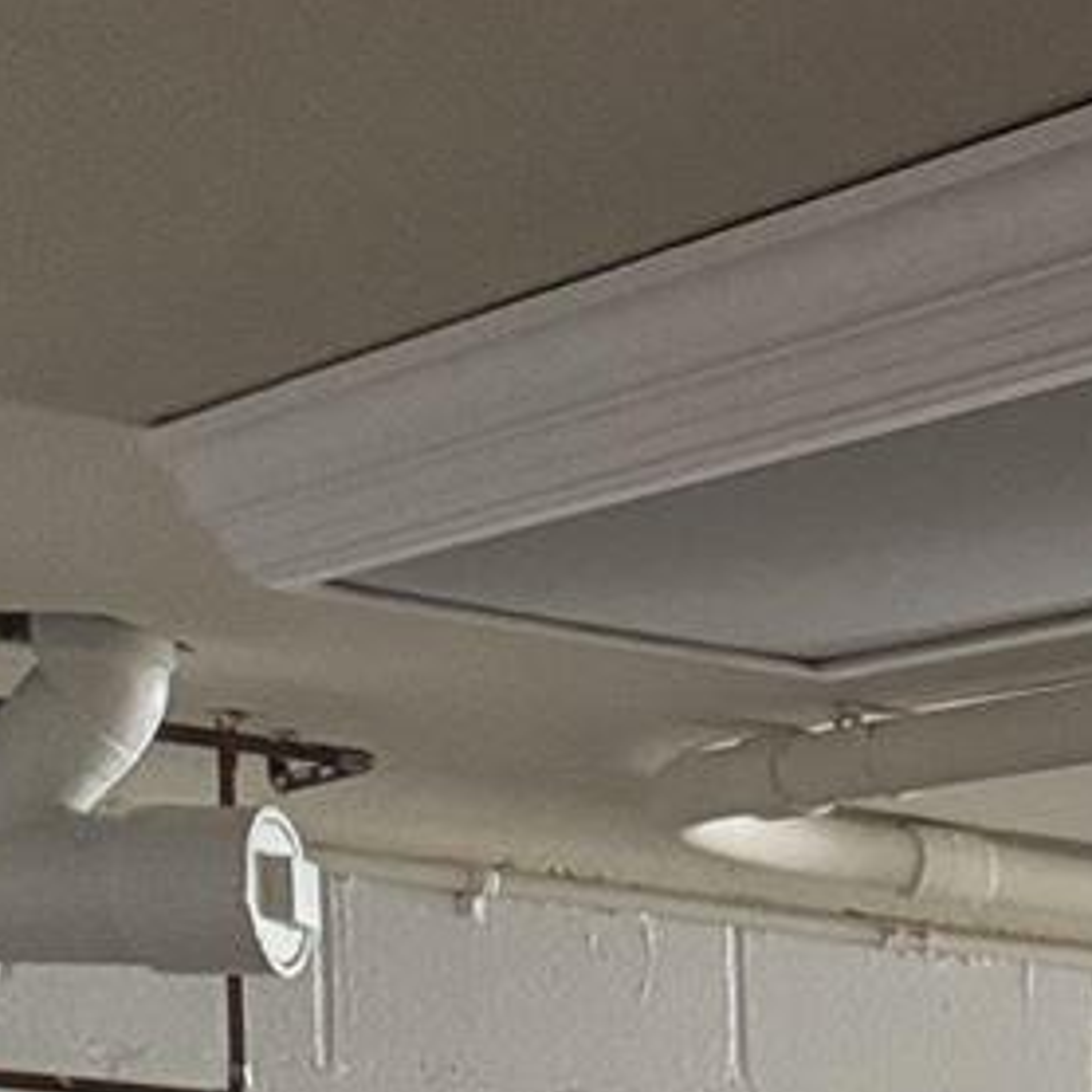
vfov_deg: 12.6
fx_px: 4176
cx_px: 2211
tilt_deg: -11.1
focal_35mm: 117
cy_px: 2349
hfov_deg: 12.9
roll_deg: -0.1
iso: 800
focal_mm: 6.76
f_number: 1.78
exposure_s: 1/40
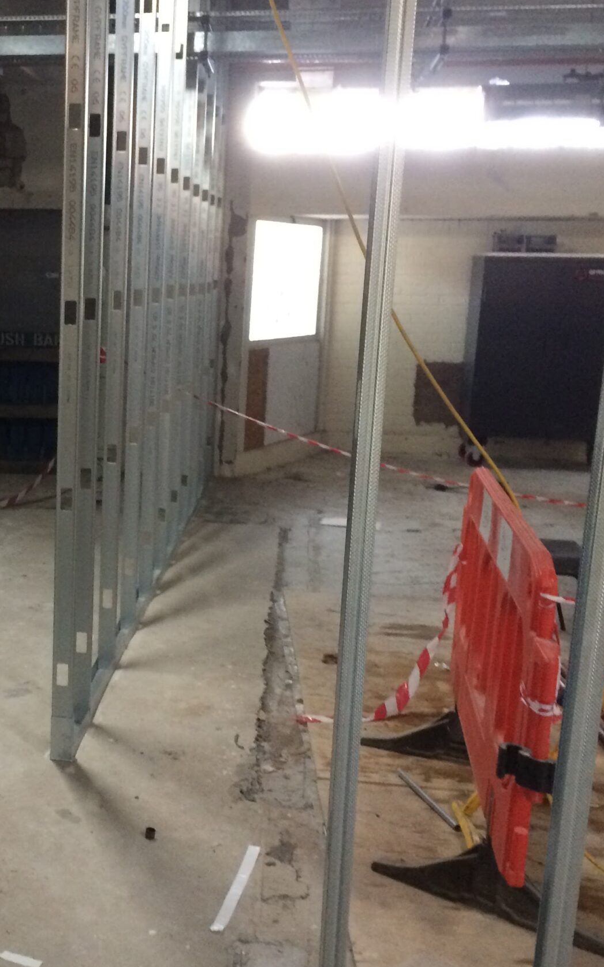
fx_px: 1238
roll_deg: +0.2
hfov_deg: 26.5
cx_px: 64
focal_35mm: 47
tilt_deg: -9.4
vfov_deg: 42.6
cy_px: 490
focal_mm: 4.15
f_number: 2.2
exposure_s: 1/33
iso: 320
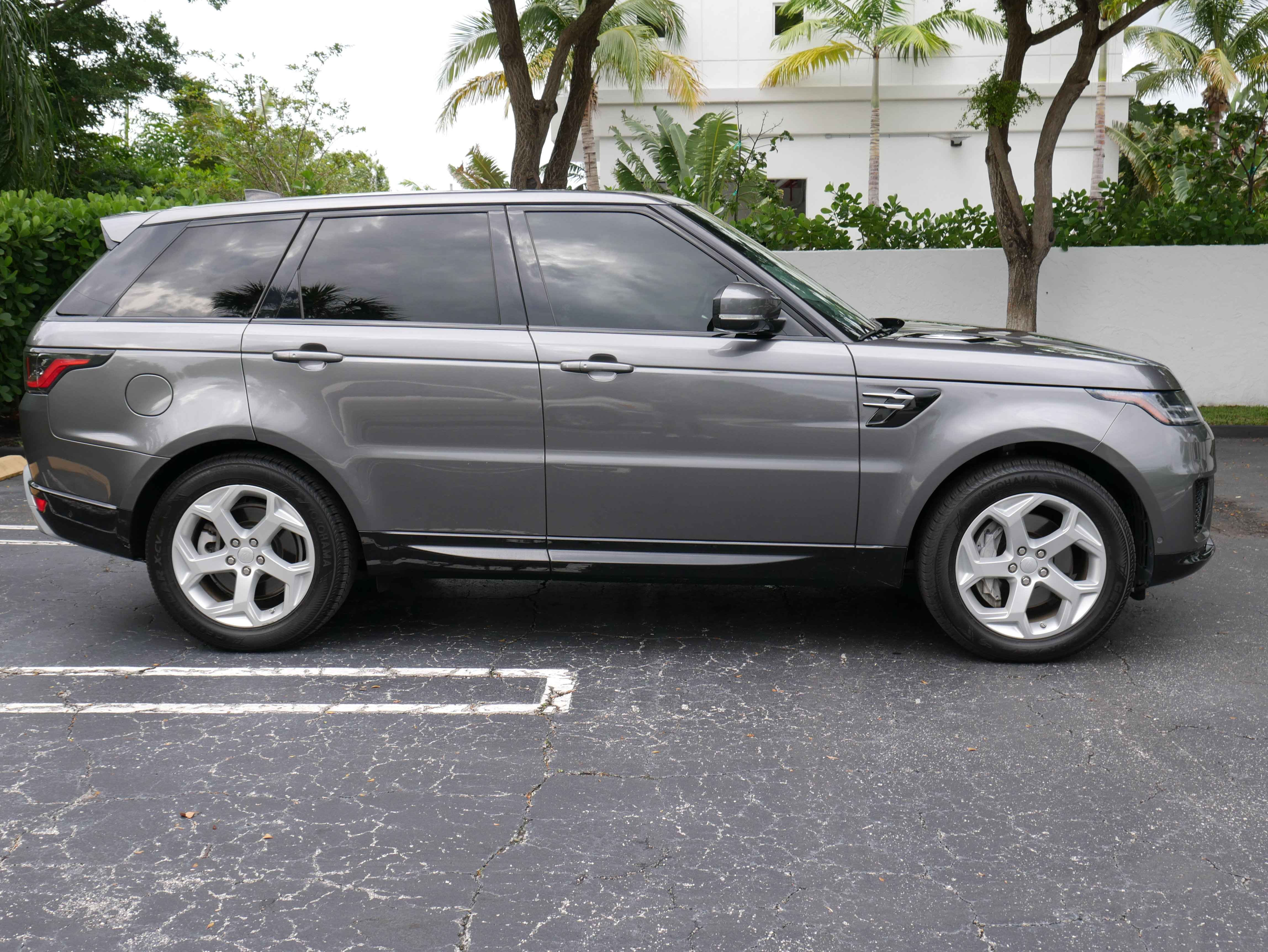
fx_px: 1319
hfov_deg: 51.3
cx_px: 634
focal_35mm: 36
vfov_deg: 39.7
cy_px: 476
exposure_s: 1/60
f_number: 7.1
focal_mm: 18
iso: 250
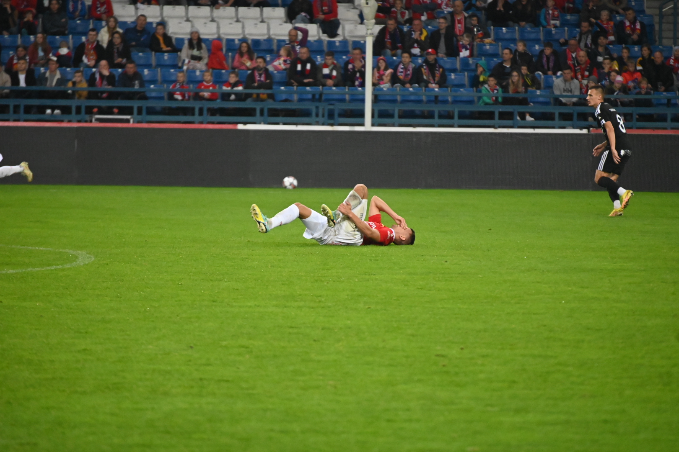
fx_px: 5281
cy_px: 226
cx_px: 340
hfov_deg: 7.4
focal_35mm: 280
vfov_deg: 4.9
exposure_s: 1/2000
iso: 12800
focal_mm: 280
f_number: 5.6
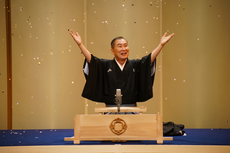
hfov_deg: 5.5
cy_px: 76
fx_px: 2383
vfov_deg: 3.7
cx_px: 115
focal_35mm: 373
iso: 3200
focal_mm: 373
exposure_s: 1/160
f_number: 6.3
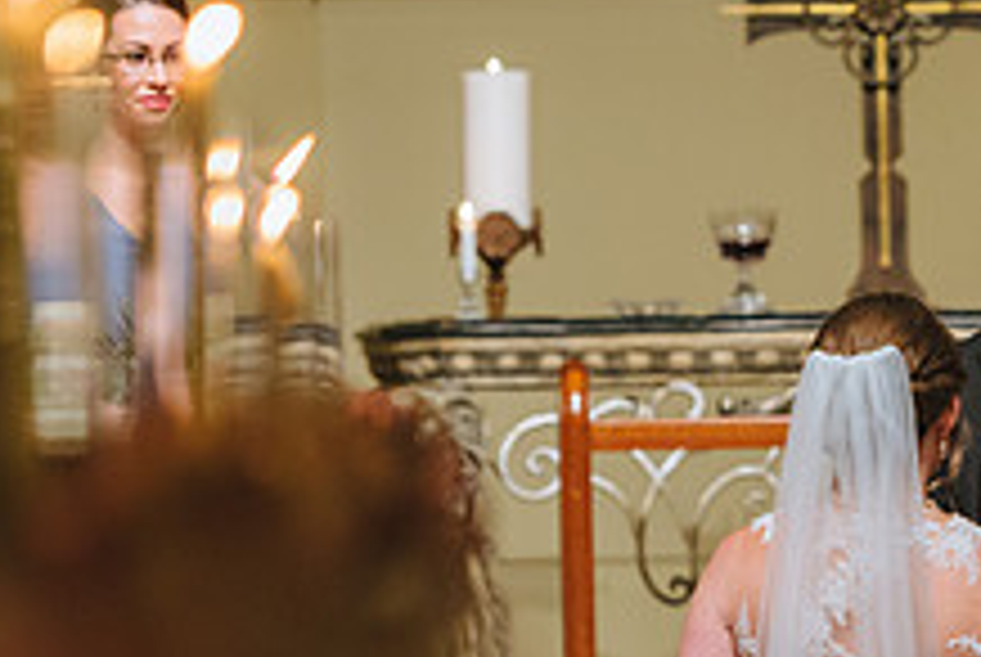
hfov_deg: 5.7
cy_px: 520
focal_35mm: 359
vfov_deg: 3.8
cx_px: 1278
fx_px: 9796
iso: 1600
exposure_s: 1/160
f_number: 2.8
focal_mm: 135
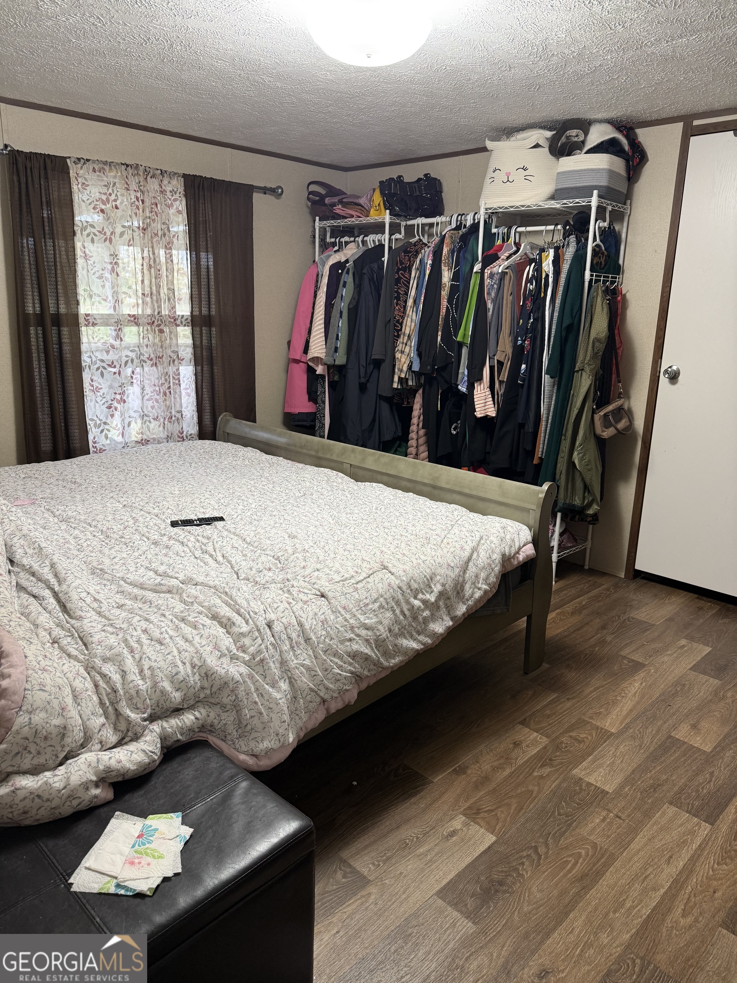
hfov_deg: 56.8
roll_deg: -1.3
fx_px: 681
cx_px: 368
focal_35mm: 24
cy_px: 492
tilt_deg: -14.8
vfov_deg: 71.6
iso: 200
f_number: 1.78
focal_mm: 6.76
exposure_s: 1/60
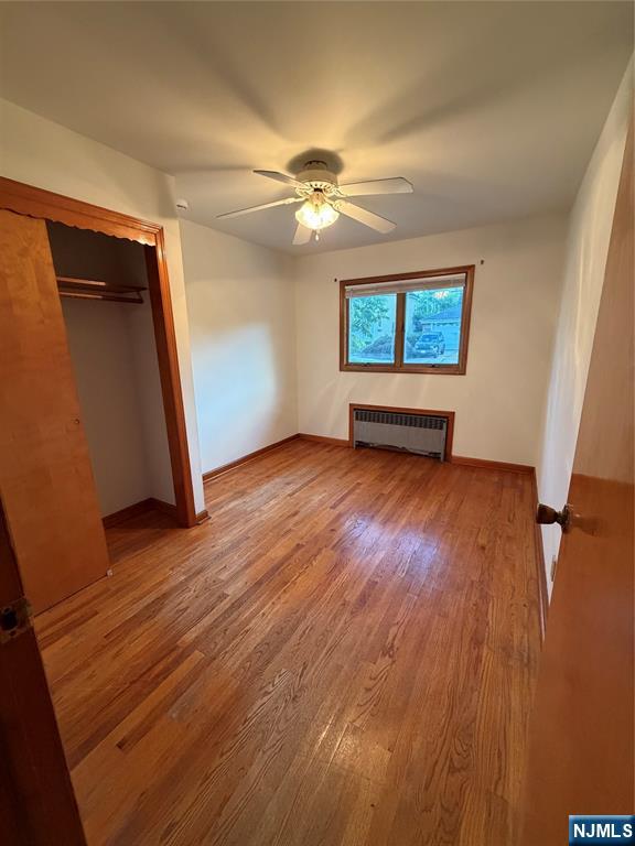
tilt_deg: -12.9
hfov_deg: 85.7
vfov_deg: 102.1
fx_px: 342
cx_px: 318
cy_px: 423
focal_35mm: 14
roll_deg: +0.9
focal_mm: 2.22
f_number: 2.2
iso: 500
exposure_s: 1/60
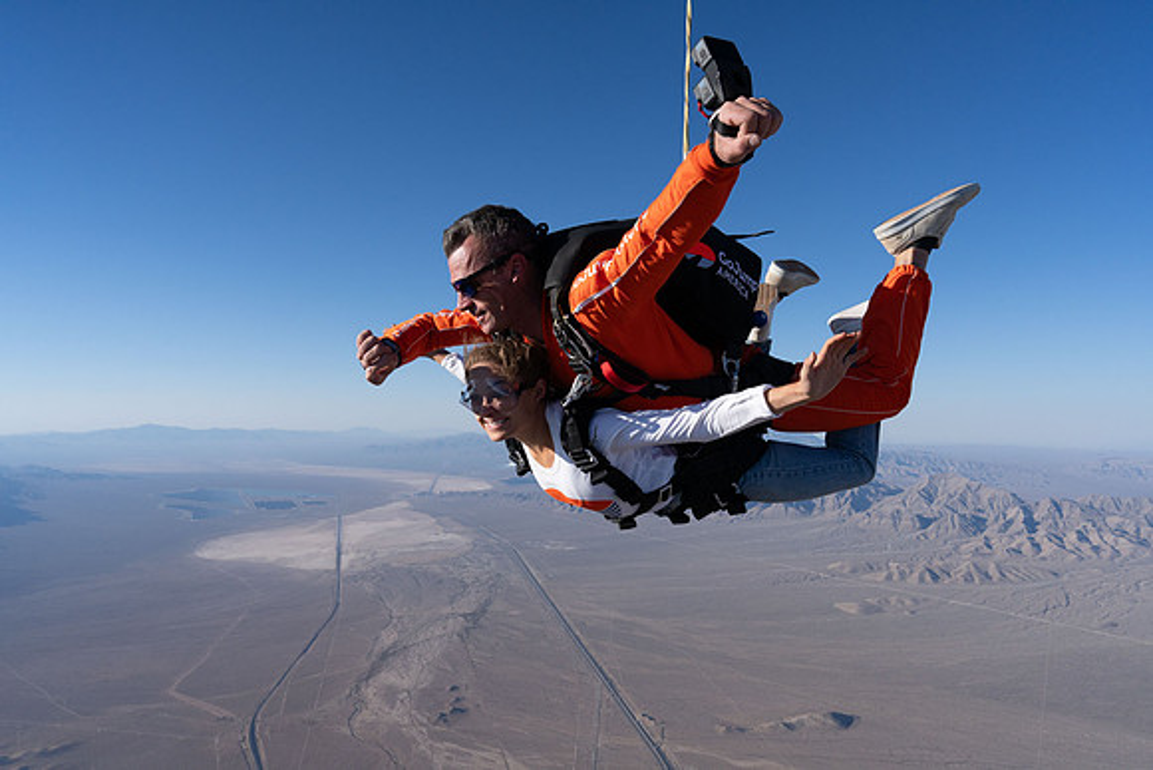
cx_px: 576
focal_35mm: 24
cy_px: 385
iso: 800
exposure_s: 1/2000
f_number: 10
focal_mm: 24
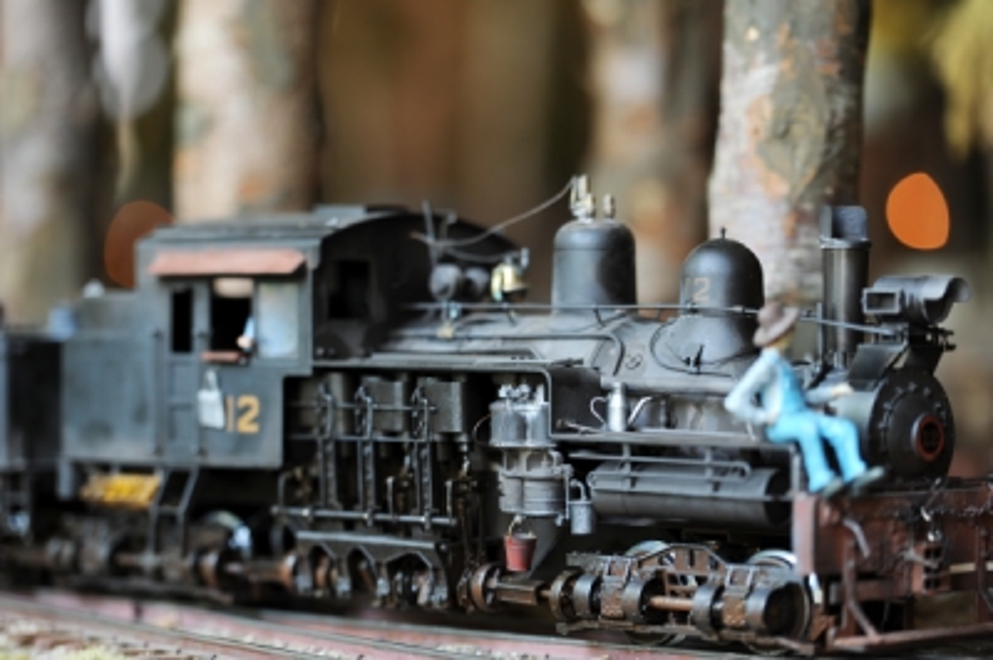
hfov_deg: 13.7
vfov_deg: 9.1
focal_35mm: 150
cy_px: 330
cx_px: 496
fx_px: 4134
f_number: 2.8
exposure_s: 1/40
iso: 200
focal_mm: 150
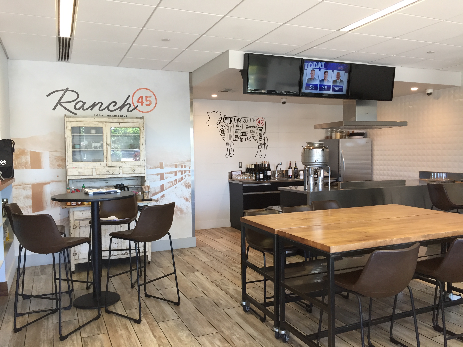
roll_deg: +0.0
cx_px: 232
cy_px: 174
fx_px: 388
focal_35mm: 29
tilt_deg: -2.7
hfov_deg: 61.7
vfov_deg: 48.2
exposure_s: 1/30
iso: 32
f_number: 2.2
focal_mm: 4.15
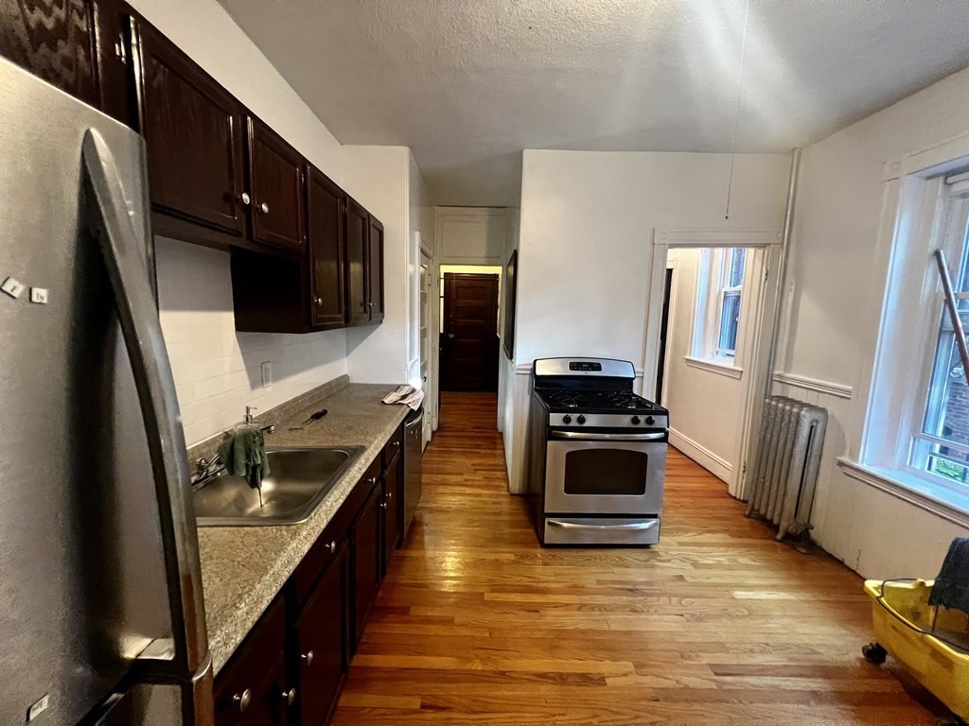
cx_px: 484
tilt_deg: -7.2
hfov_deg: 106.2
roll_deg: -1.2
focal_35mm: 13
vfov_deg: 89.9
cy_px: 363
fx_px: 364
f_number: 1.8
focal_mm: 1.57
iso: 500
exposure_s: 1/60
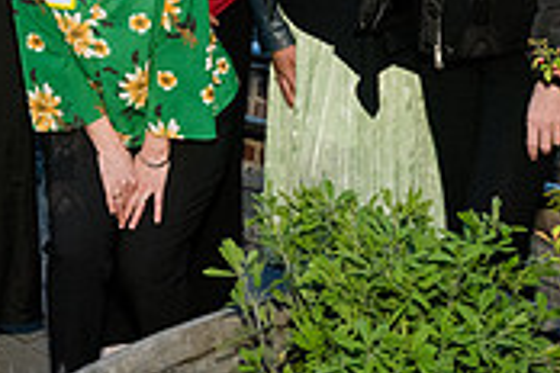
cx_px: 57
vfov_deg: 14.6
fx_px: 1369
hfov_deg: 22.6
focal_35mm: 88
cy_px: -156
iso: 4000
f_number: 5.6
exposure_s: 1/200
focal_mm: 26
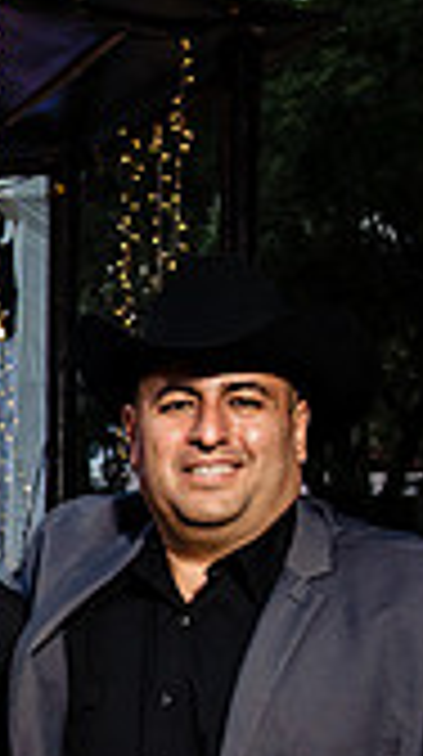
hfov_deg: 9.0
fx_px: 2463
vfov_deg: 17.2
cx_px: -544
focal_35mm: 123
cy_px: 682
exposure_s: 1/200
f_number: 6.3
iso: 1600
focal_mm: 34
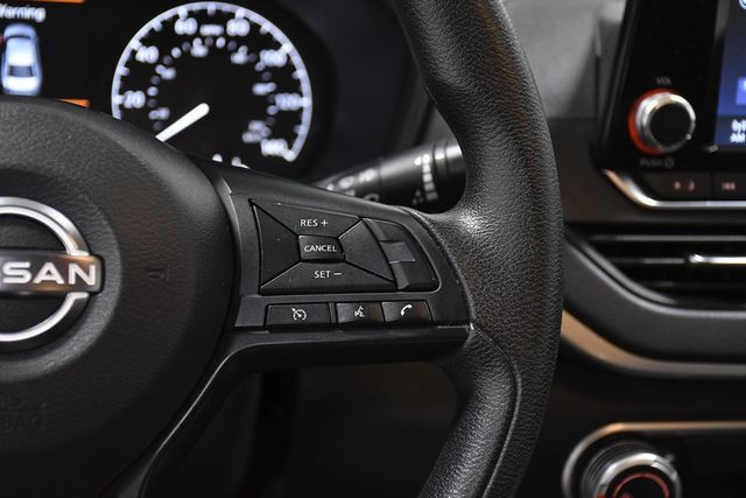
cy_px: 249
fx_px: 1492
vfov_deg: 18.9
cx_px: 373
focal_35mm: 72
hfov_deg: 28.1
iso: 2500
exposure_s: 1/160
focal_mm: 48
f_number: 4.5
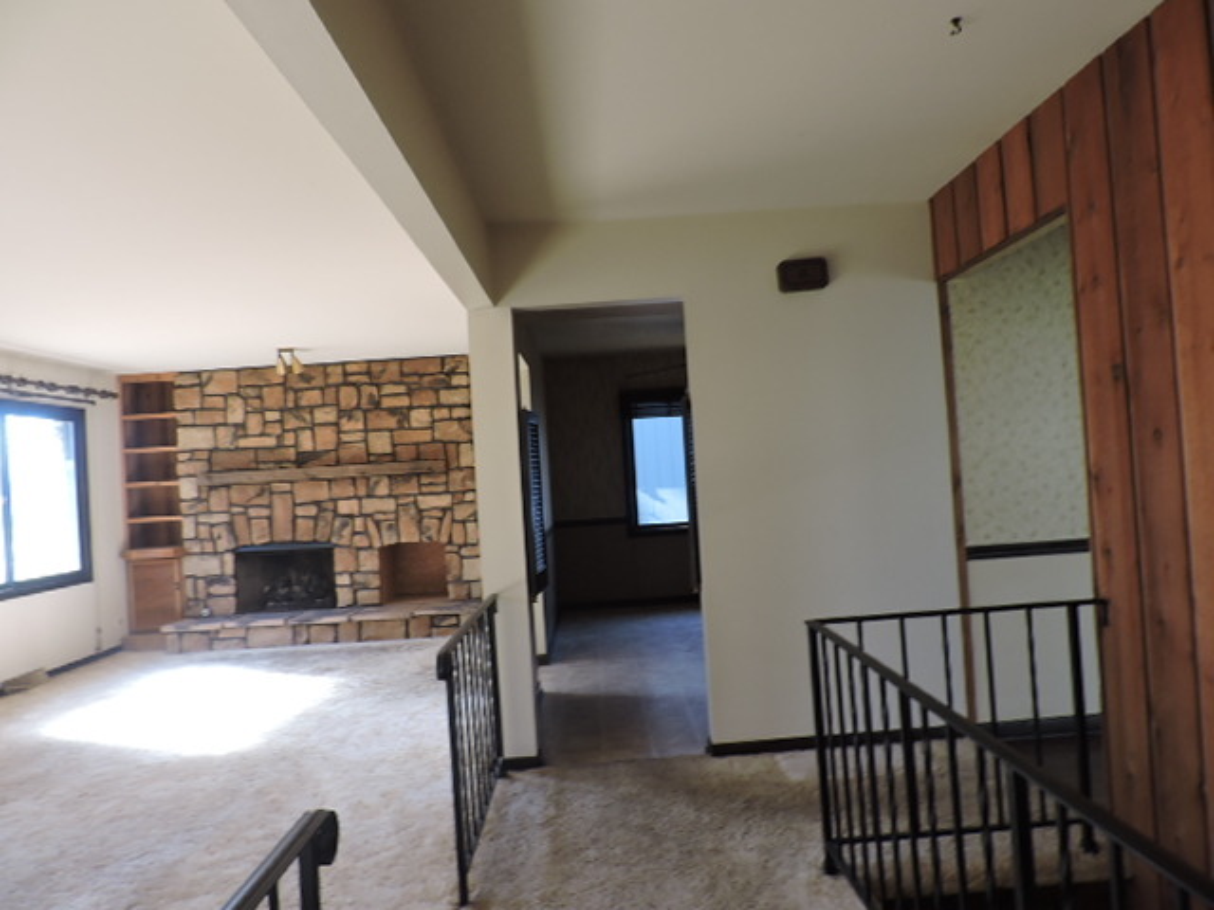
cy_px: 455
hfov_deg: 71.6
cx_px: 607
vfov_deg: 56.8
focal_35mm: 24
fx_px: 842
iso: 110
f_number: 3
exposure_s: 1/30
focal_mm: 4.3
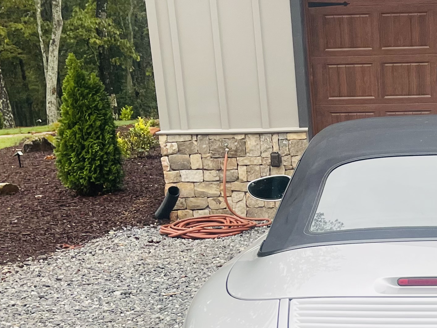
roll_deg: +1.2
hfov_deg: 25.6
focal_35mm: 71
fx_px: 896
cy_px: 325
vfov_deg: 20.1
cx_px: 464
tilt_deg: -17.1
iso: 80
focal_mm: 5.1
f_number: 1.6
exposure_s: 1/121
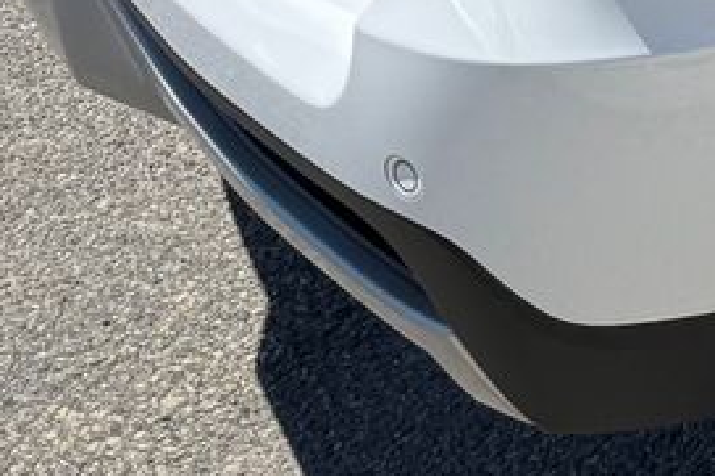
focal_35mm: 147
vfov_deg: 8.0
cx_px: 1709
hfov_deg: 11.5
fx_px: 2918
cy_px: -934
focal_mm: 6.76
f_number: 1.78
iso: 80
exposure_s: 1/3584
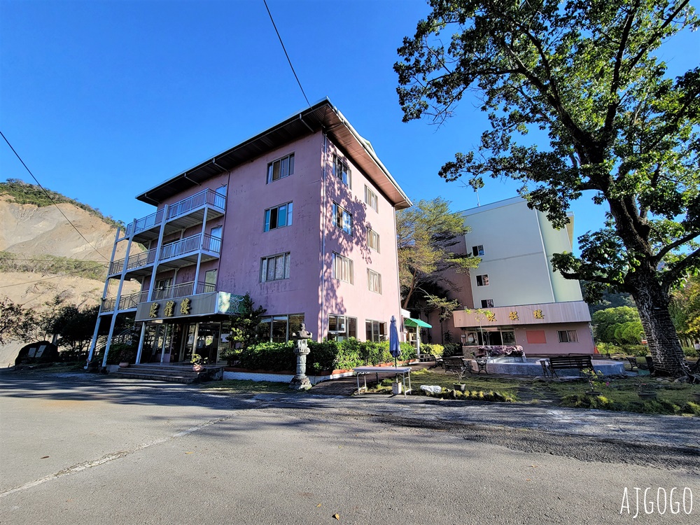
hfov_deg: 106.2
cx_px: 350
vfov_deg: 89.9
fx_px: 263
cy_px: 262
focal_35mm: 13
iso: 50
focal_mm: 2.2
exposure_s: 1/584
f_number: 2.2
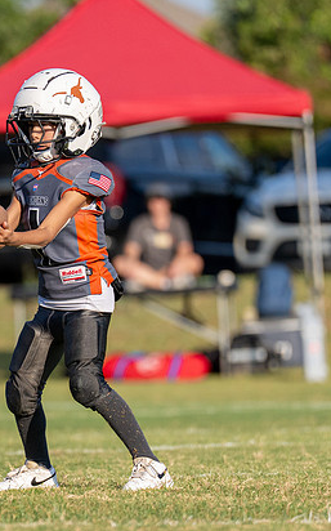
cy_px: 314
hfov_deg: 2.2
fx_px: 8600
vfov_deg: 3.5
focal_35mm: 595
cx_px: -6
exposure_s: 1/6400
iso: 320
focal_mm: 200
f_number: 2.8
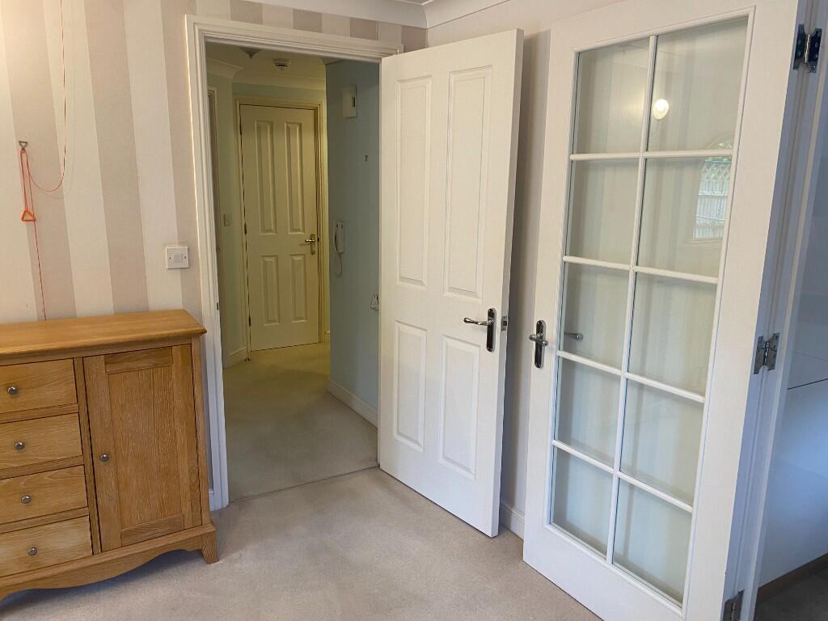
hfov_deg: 67.3
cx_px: 414
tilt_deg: -13.1
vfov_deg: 53.1
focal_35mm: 26
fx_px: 622
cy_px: 310
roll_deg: -0.7
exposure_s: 1/50
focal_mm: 4.25
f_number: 1.8
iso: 80
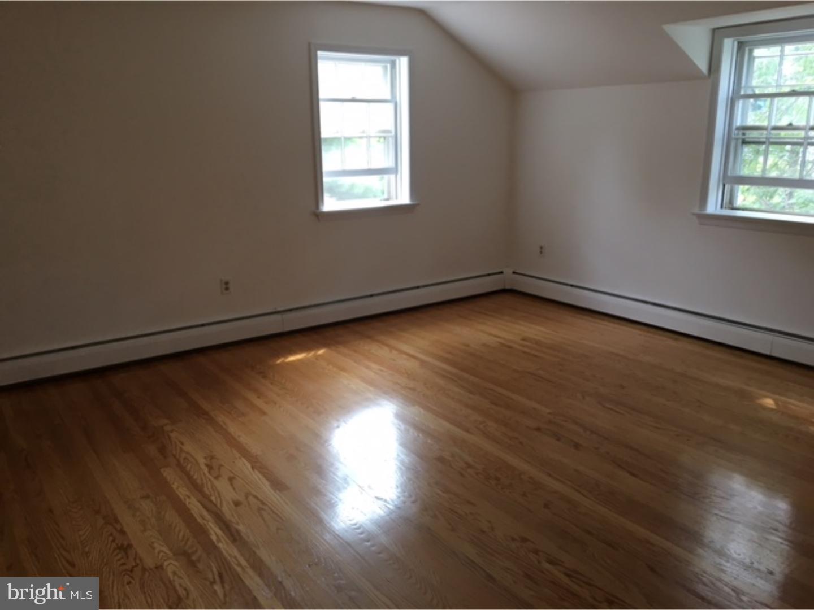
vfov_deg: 48.2
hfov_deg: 61.7
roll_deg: +1.1
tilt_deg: -14.2
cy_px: 305
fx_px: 682
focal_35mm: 29
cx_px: 407
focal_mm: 4.15
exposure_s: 1/33
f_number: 2.2
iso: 32
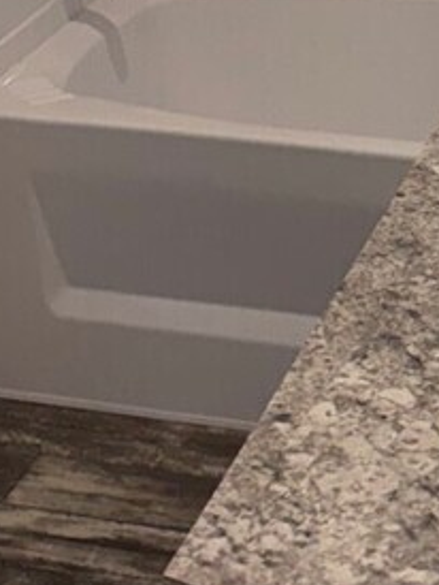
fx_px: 2127
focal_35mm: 126
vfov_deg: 14.1
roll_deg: +1.0
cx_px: 215
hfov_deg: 11.8
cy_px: -408
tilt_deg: -6.2
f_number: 1.78
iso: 200
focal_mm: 6.76
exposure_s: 1/212
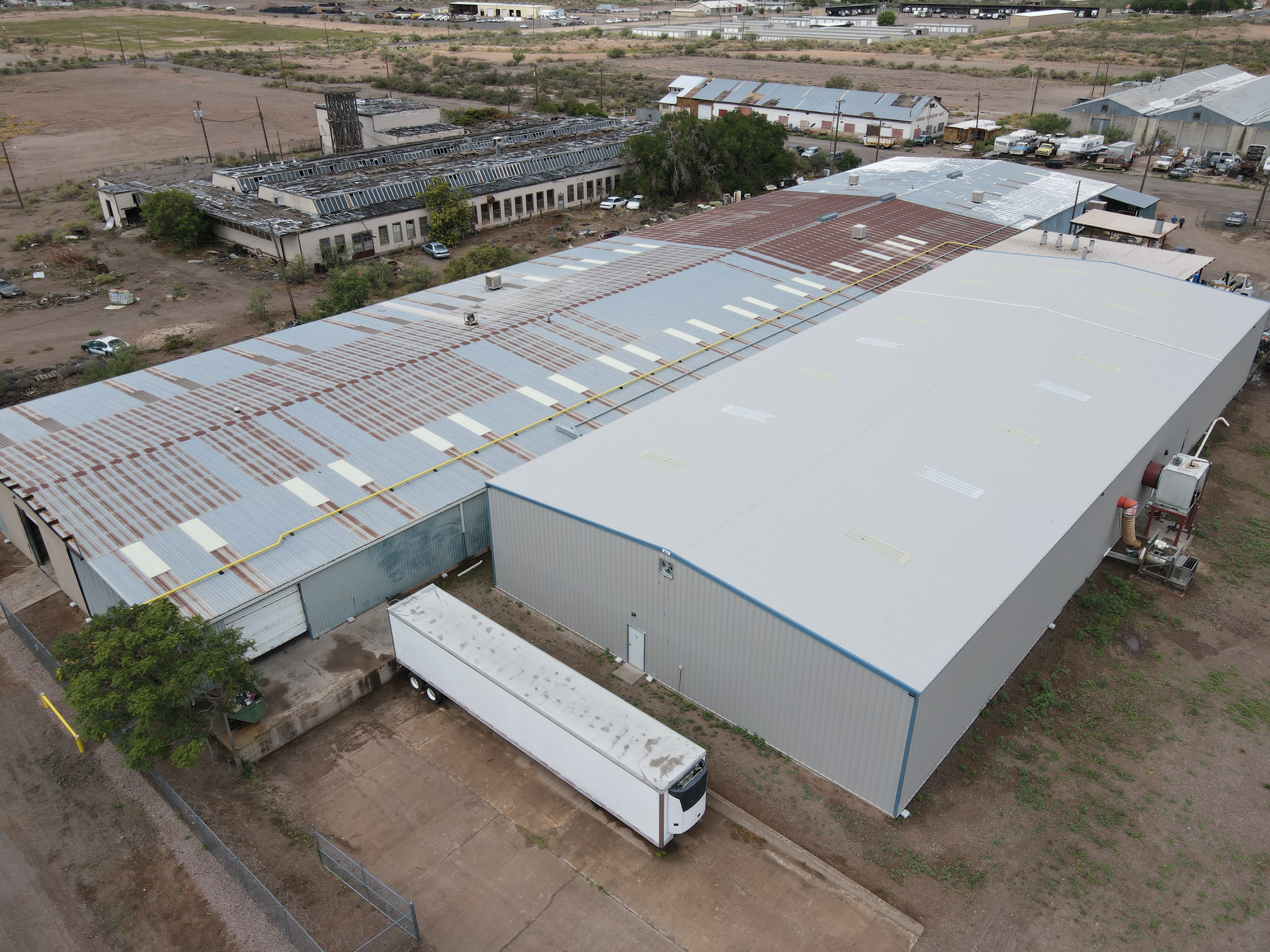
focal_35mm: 24
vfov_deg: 56.8
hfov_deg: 71.6
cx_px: 635
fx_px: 881
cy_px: 476
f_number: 2.8
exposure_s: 1/500
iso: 100
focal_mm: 4.5
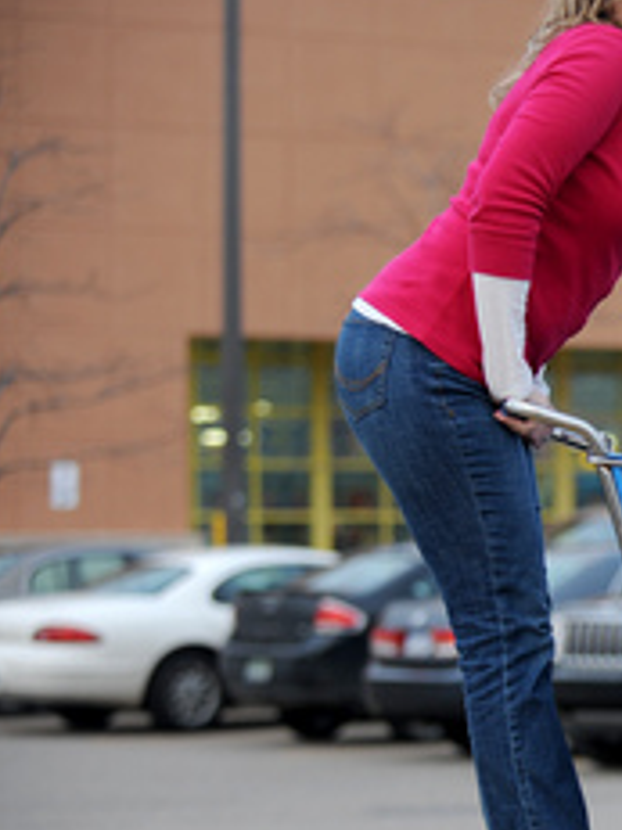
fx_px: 4388
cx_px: 955
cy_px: 505
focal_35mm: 183
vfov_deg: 10.8
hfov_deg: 7.9
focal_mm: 82
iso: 320
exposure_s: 1/160
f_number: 2.8
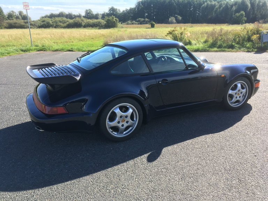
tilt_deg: -22.3
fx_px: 225
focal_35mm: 29
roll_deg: +0.4
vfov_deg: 48.2
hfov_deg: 61.7
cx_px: 134
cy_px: 100
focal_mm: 4.15
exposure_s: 1/496
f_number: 2.2
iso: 25
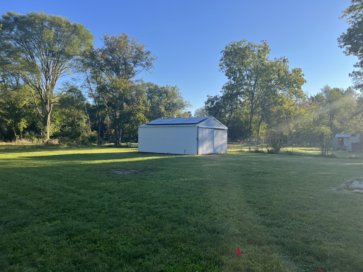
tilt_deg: +2.2
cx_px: 182
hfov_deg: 67.3
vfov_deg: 53.1
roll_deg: +1.7
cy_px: 136
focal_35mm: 26
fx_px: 273
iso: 50
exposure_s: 1/1468
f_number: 1.5
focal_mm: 5.7
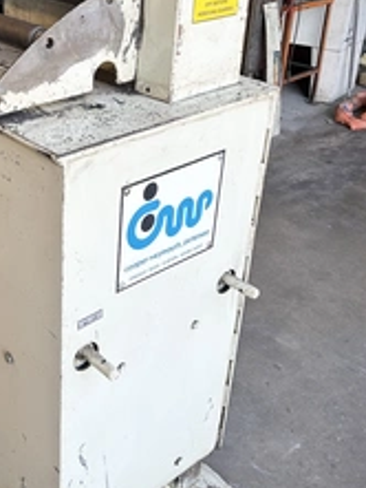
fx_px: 662
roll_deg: -0.2
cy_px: 201
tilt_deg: -27.9
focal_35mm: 47
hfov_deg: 29.9
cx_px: 57
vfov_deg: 40.3
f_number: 1.5
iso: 40
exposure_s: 1/203
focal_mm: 5.7
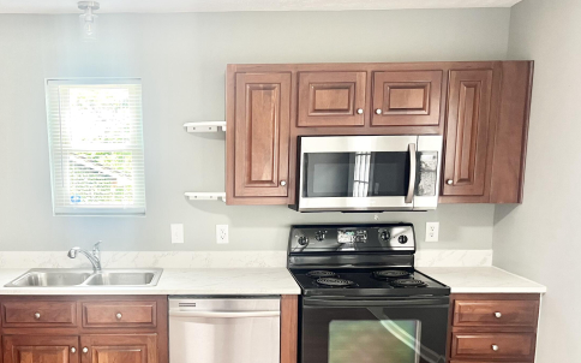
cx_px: 197
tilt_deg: -12.0
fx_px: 601
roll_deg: +0.2
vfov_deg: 32.9
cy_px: 269
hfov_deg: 50.7
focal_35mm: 38
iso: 160
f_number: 1.5
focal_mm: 5.7
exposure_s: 1/60
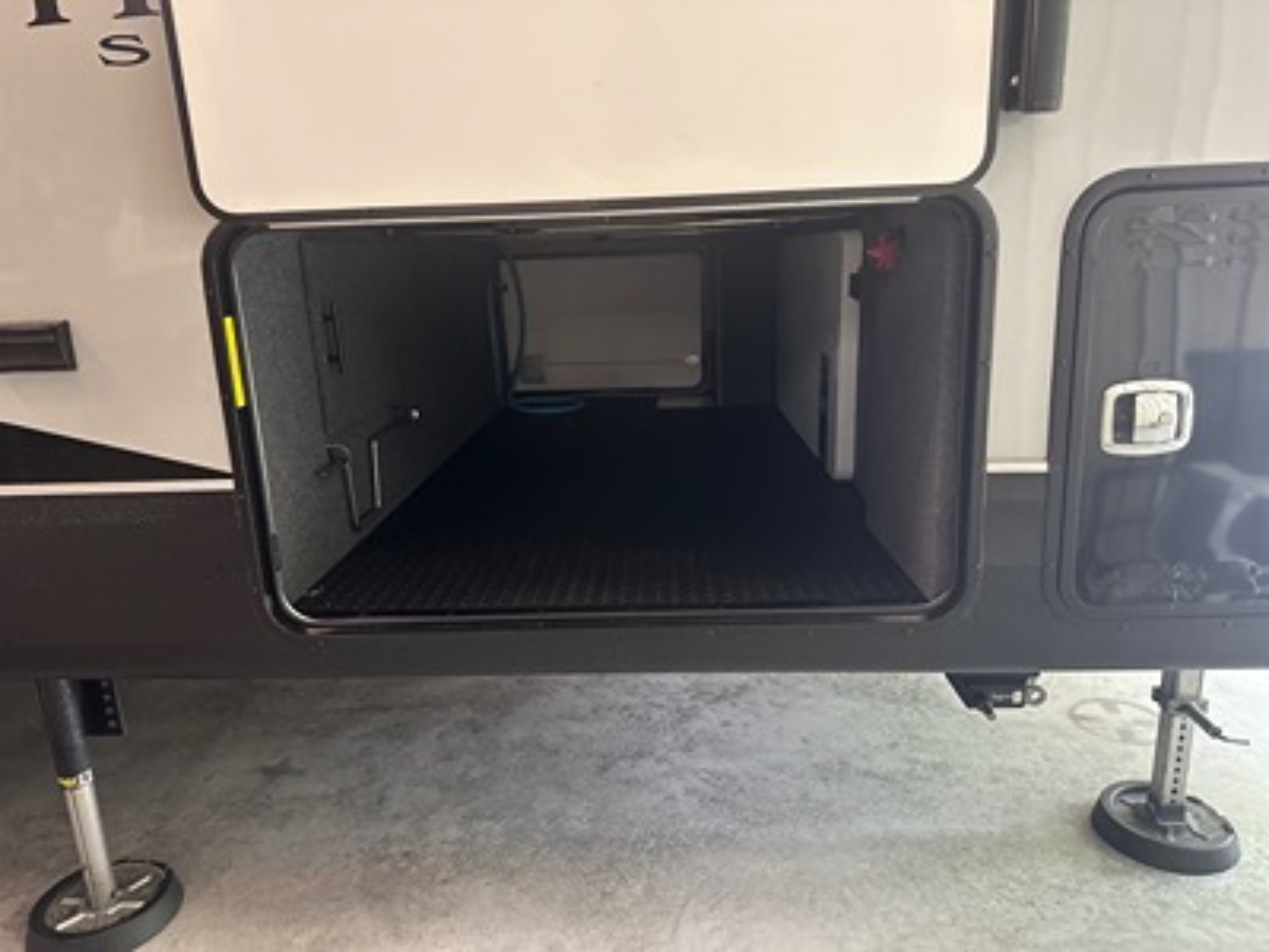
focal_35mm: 24
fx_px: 880
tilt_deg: -13.1
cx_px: 634
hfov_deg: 71.6
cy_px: 476
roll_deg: +1.5
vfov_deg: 56.8
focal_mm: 6.86
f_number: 1.78
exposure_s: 1/60
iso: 400
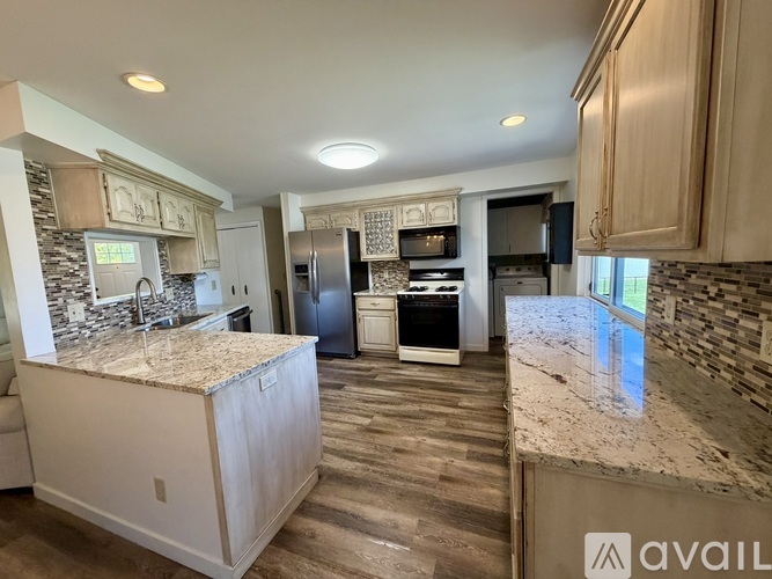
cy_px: 290
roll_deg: +3.4
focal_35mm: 14
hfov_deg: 102.1
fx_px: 312
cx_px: 386
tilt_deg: -6.8
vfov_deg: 85.7
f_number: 2.2
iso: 320
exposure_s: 1/120
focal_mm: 2.22
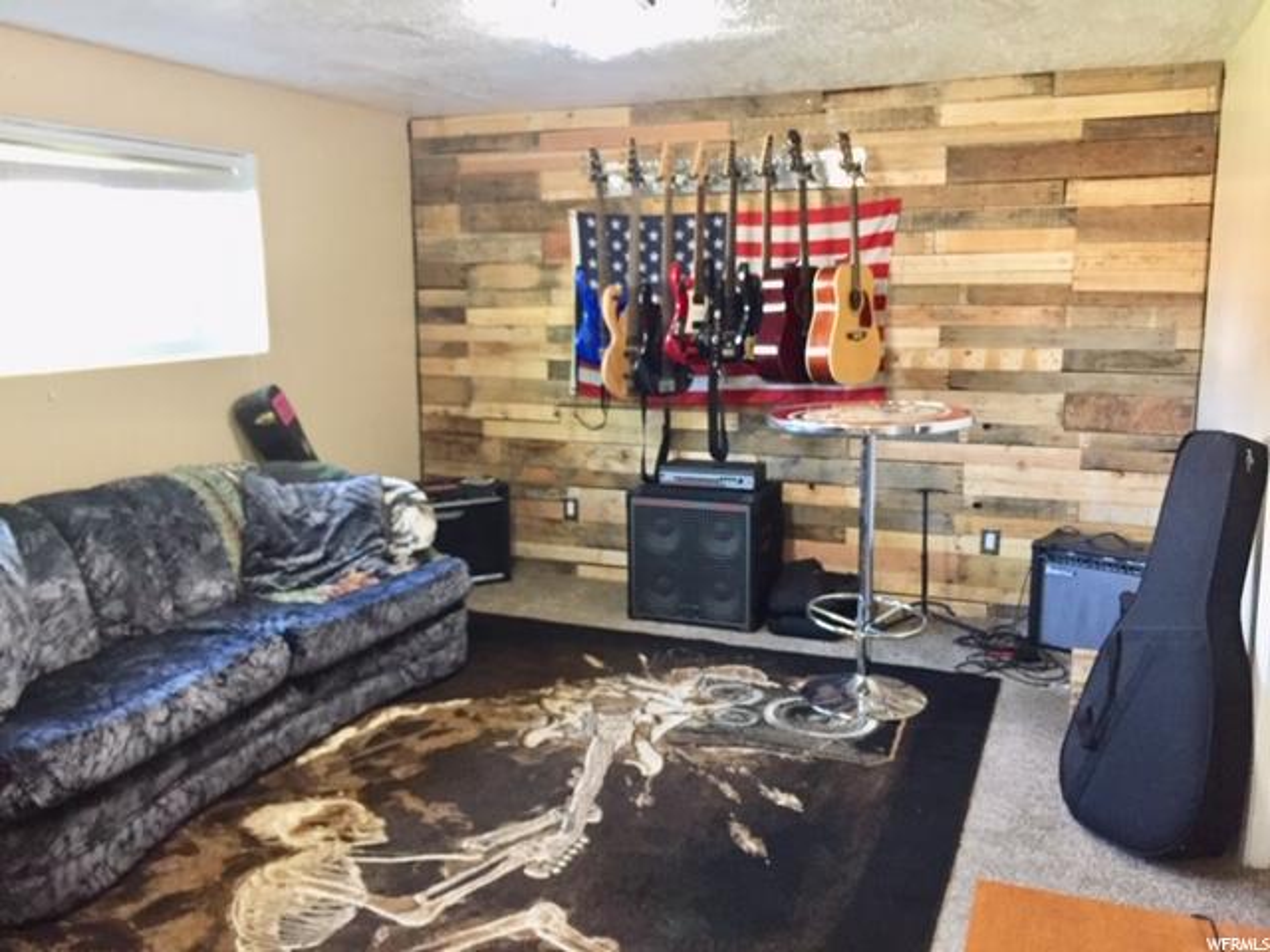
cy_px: 476
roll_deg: -0.3
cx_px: 635
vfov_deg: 48.2
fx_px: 1064
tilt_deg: -10.7
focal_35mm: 29
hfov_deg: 61.7
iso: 250
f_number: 2.2
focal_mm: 4.15
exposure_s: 1/30
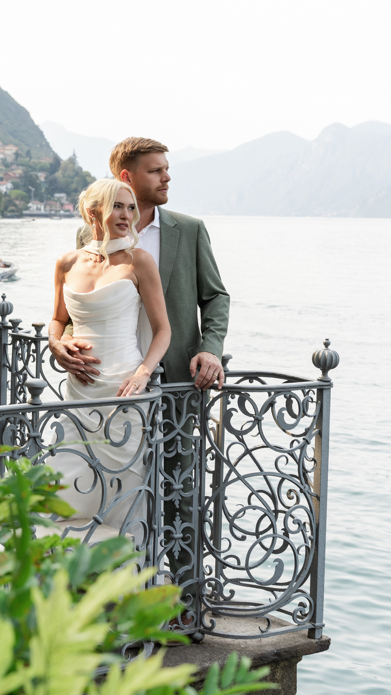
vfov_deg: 39.2
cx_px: 178
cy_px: 347
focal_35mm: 53
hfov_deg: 22.6
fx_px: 977
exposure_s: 1/250
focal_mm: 50
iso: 100
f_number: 5.6
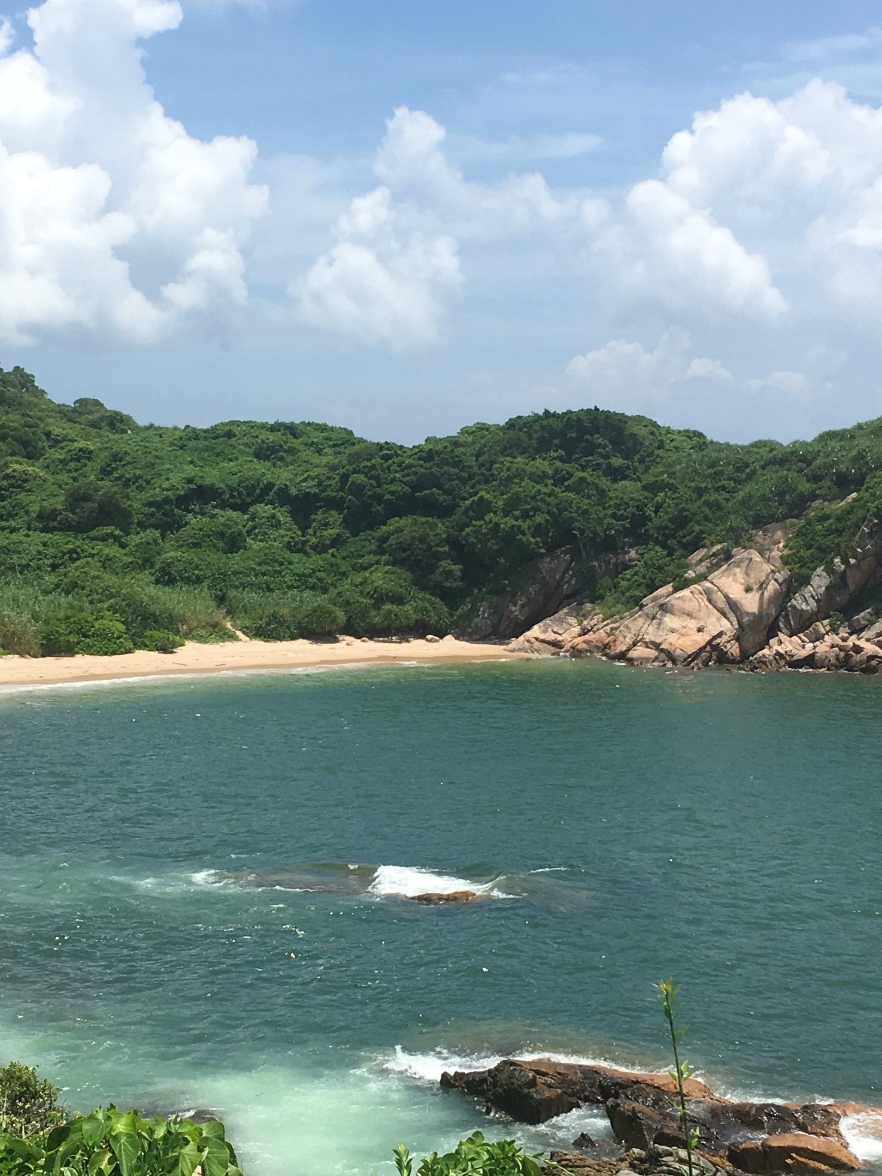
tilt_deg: -3.5
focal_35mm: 56
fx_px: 1902
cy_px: 606
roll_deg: +0.4
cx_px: 368
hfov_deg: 26.1
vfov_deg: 34.3
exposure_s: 1/1972
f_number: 2.2
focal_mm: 4.15
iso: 25
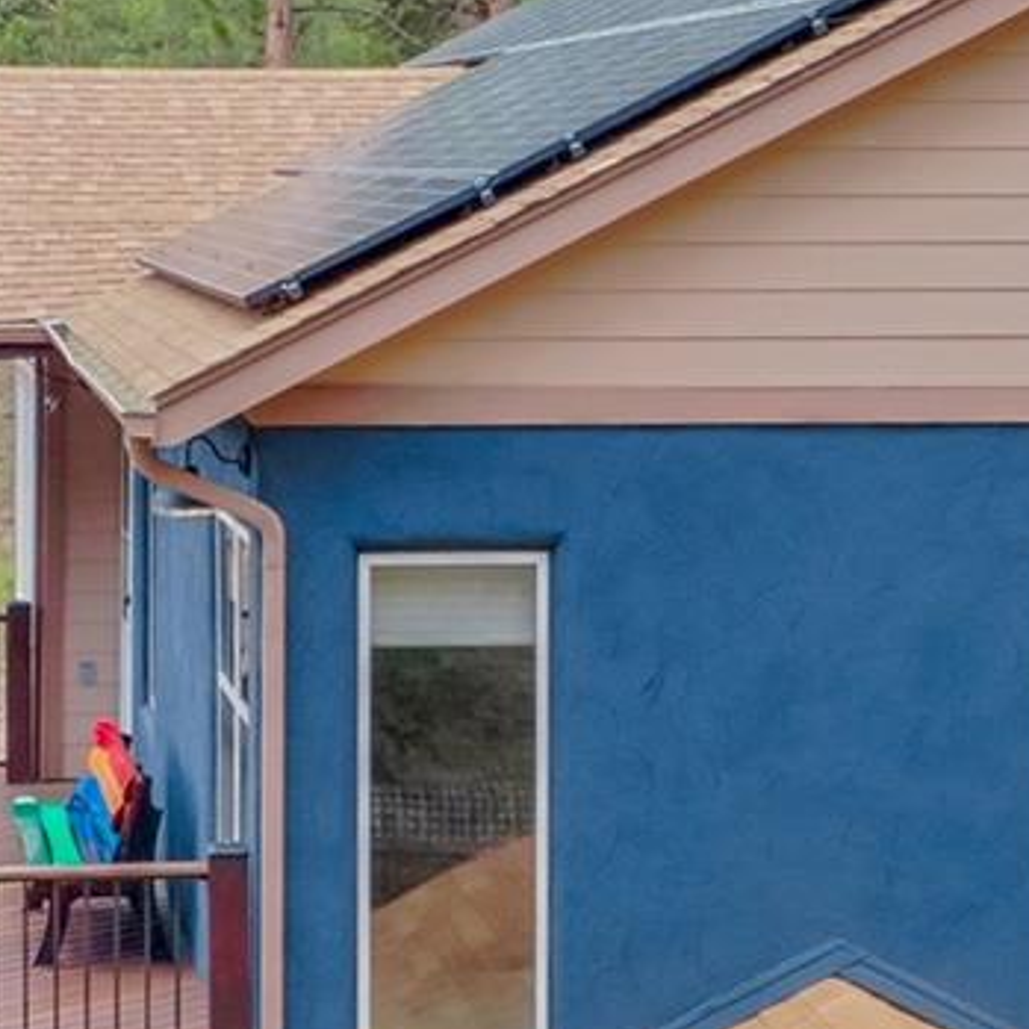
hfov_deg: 15.1
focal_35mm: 109
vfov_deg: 15.8
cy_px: 946
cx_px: 1395
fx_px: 3666
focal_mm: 10.26
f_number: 5.6
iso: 800
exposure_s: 1/400
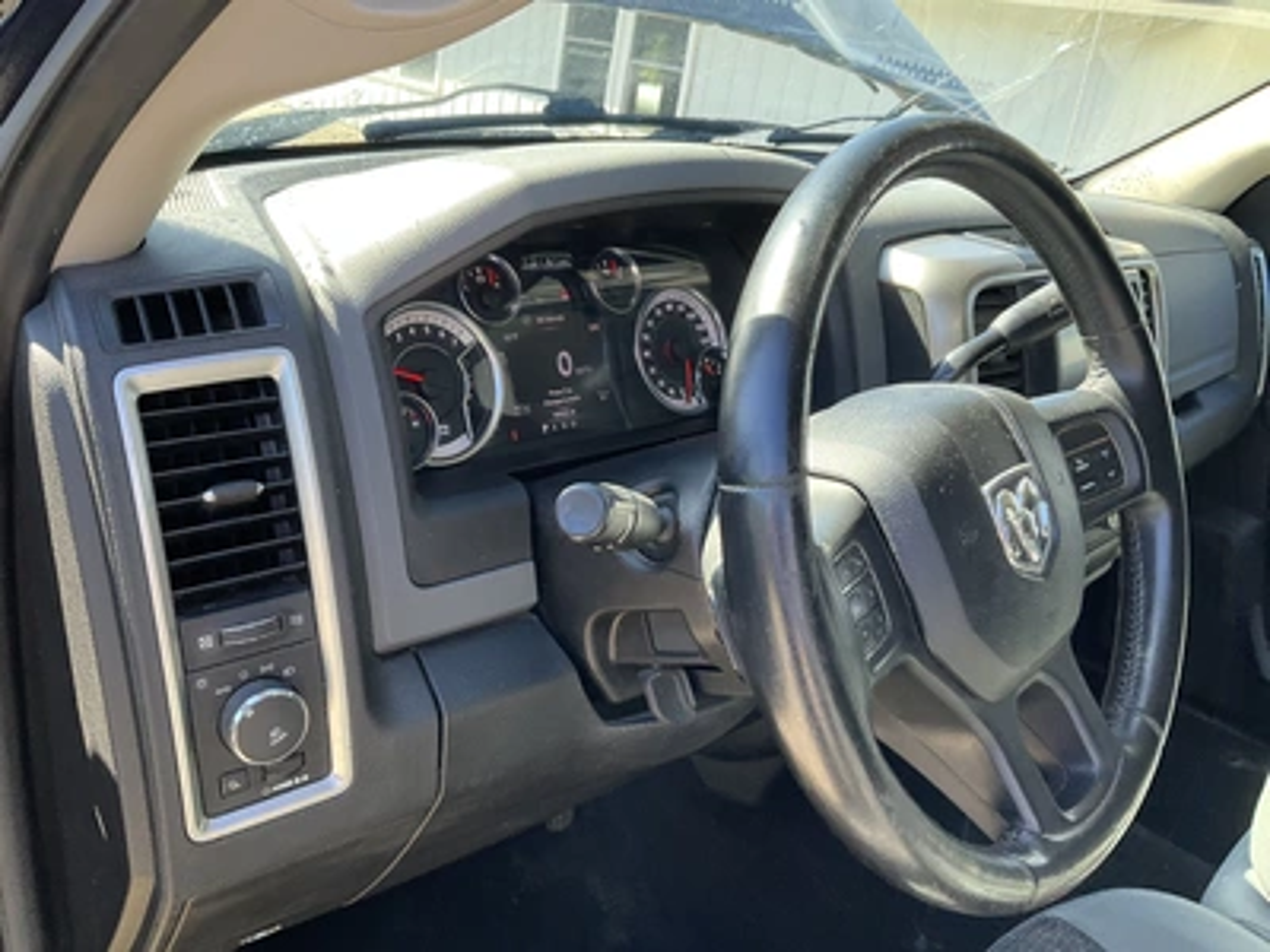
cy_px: 476
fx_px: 1064
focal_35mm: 29
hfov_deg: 61.7
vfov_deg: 48.2
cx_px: 635
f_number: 1.8
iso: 40
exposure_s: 1/122
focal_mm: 3
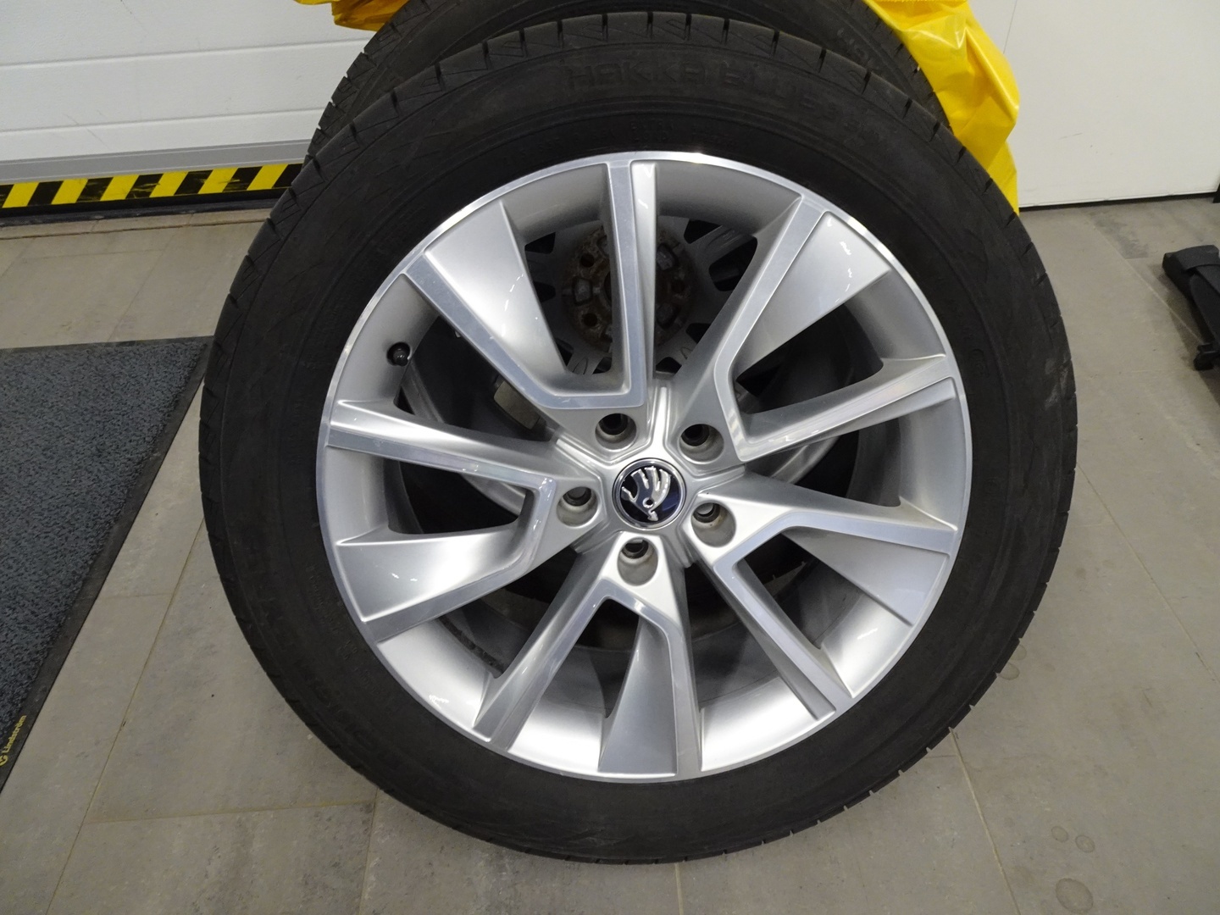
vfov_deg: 56.8
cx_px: 610
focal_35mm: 24
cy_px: 458
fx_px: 846
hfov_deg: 71.6
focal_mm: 4.25
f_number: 3.5
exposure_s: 1/30
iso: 400
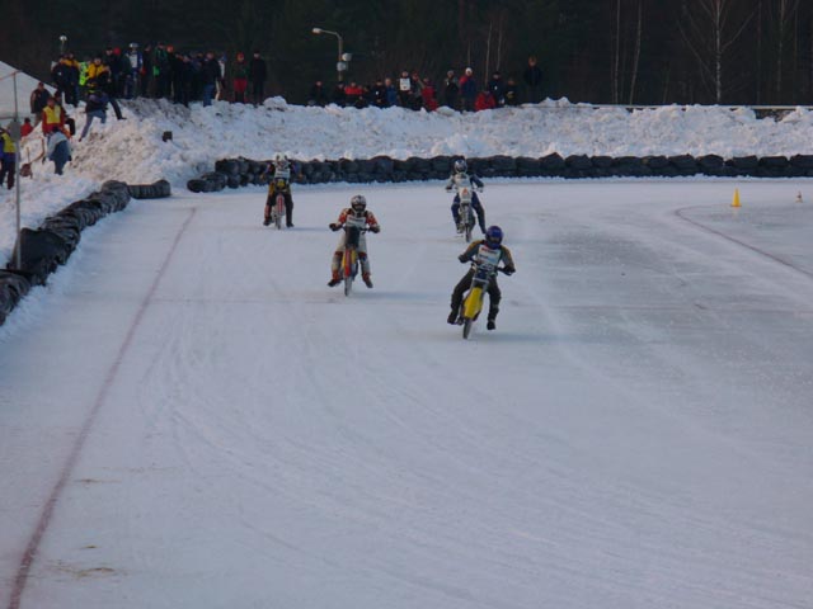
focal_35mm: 222
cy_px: 304
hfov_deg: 8.9
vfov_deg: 6.7
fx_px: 5214
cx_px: 406
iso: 80
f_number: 4.5
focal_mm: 36.6
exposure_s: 1/200
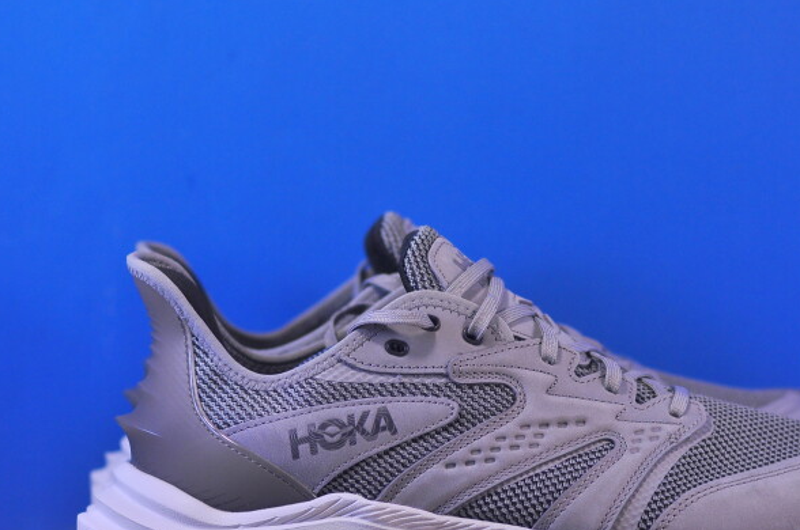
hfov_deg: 20.0
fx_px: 2263
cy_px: 344
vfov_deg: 13.4
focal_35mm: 102
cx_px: 488
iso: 250
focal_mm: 50
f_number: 2.8
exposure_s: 1/320
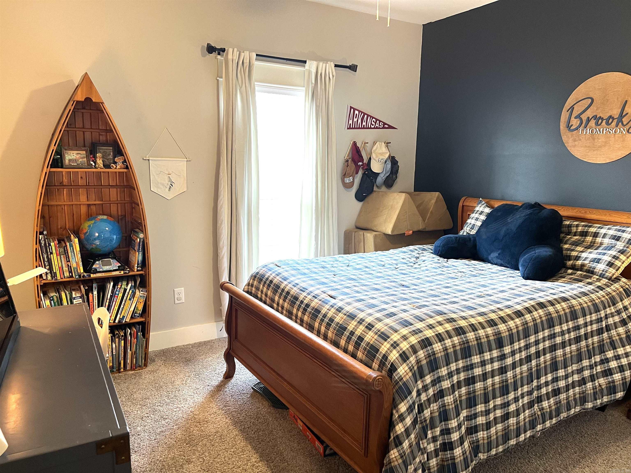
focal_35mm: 26
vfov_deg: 53.1
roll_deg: -1.0
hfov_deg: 67.3
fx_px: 474
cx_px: 316
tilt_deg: -9.7
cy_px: 236
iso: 160
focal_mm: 5.7
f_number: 1.5
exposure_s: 1/60
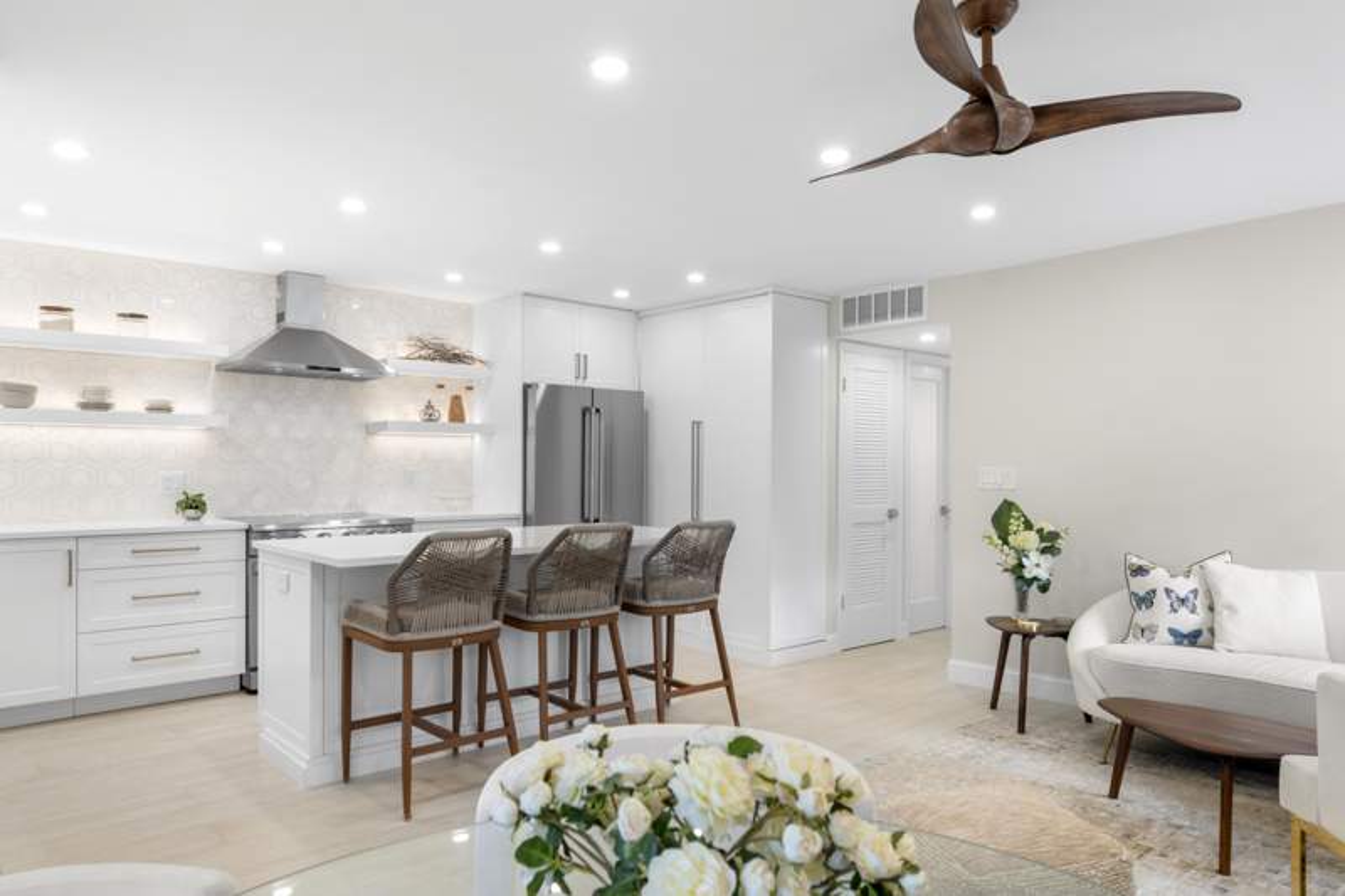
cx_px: 672
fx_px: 840
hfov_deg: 77.3
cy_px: 448
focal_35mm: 22
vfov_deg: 56.1
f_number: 8
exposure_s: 1/2.5
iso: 100
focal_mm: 15
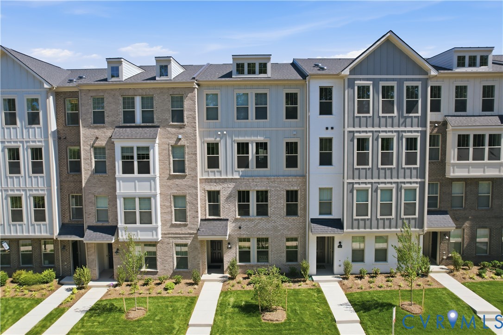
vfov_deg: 57.2
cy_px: 168
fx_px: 307
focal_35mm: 22
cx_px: 252
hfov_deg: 78.6
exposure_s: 1/2000
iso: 130
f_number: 2.8
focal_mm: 8.4
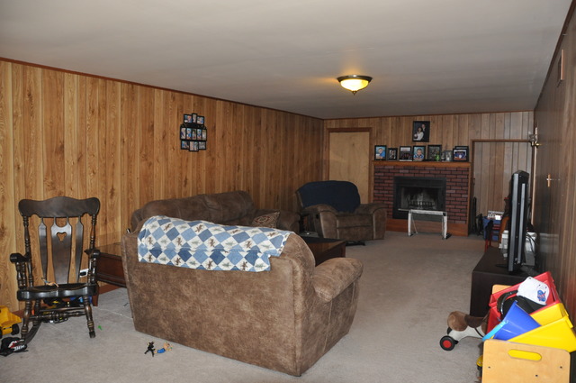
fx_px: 431
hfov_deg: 67.4
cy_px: 192
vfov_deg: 47.8
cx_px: 288
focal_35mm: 27
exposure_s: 1/60
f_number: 3.5
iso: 800
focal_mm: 18
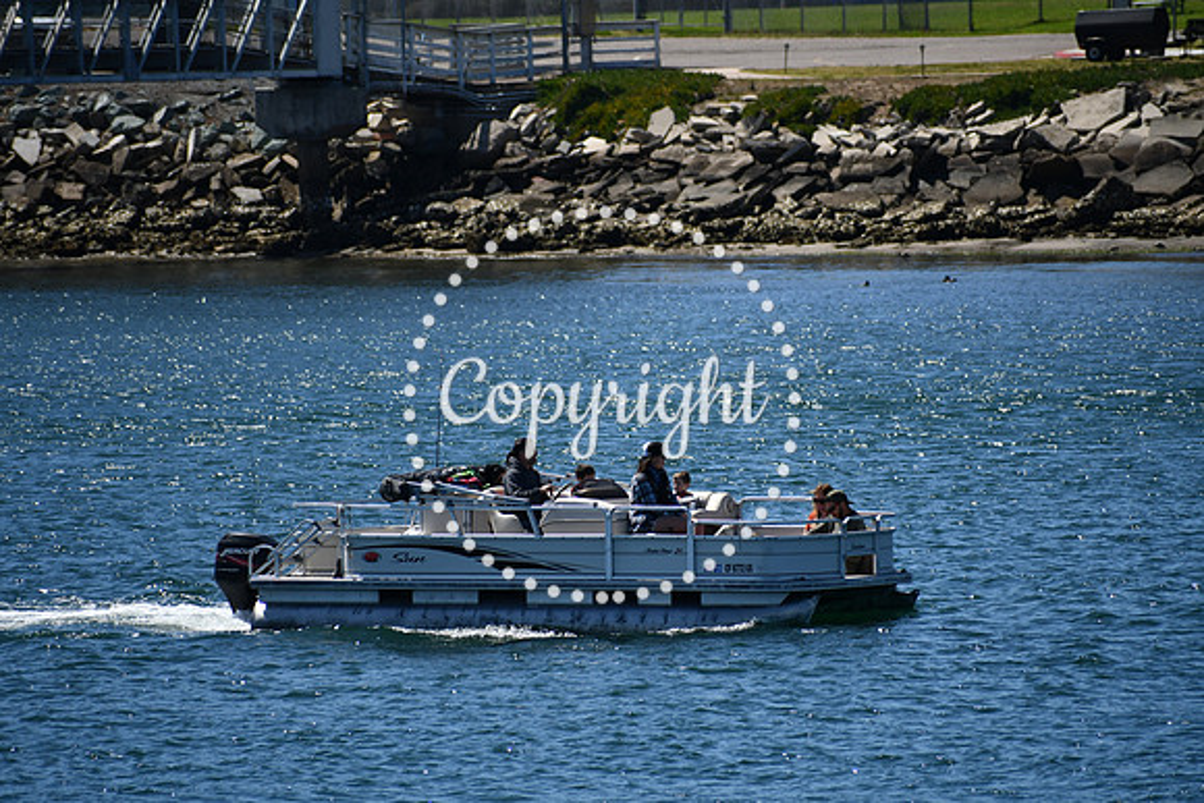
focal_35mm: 450
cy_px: 402
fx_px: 15053
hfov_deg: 4.6
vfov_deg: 3.1
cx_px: 602
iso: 200
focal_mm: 300
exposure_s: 1/1250
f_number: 6.3
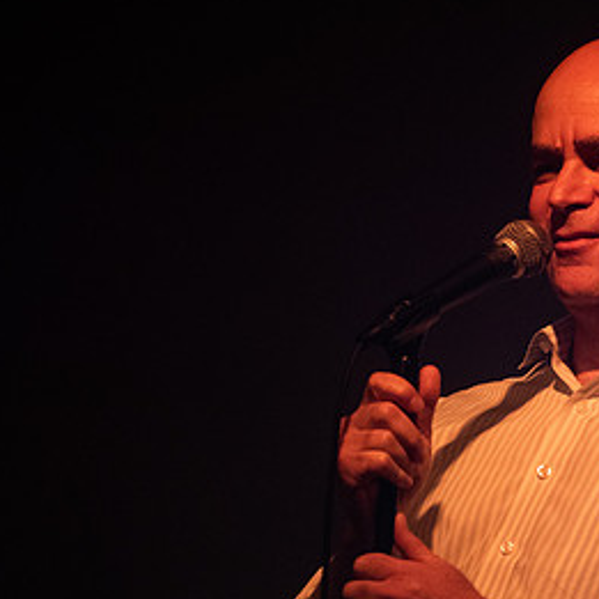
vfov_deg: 4.6
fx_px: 7400
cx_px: 523
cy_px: 336
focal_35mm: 378
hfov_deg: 4.6
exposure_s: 1/160
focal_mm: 200
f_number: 3.2
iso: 3200
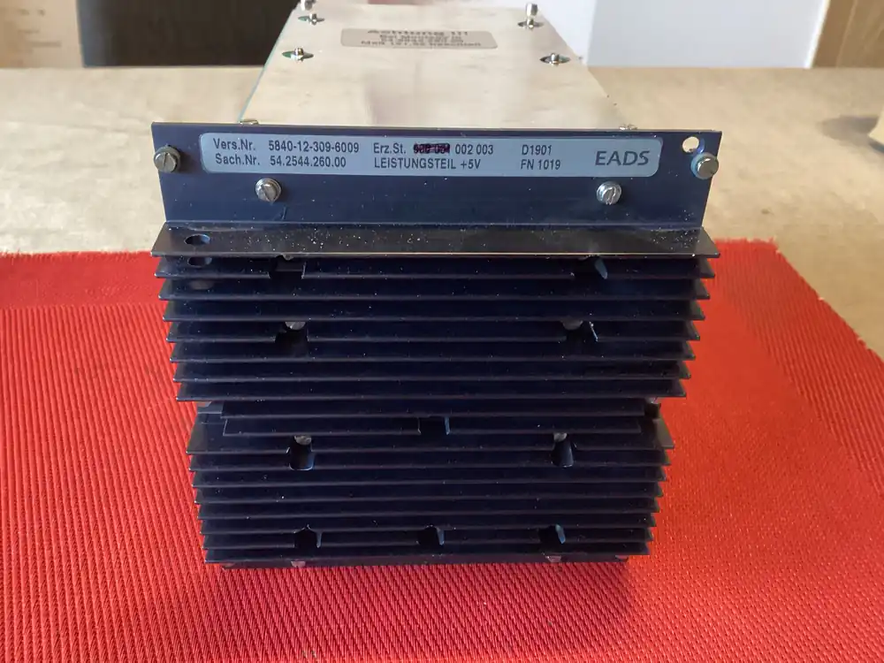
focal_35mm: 31
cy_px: 332
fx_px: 792
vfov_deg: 45.4
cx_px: 442
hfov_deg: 58.4
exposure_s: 1/33
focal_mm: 3.3
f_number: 2.4
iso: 400
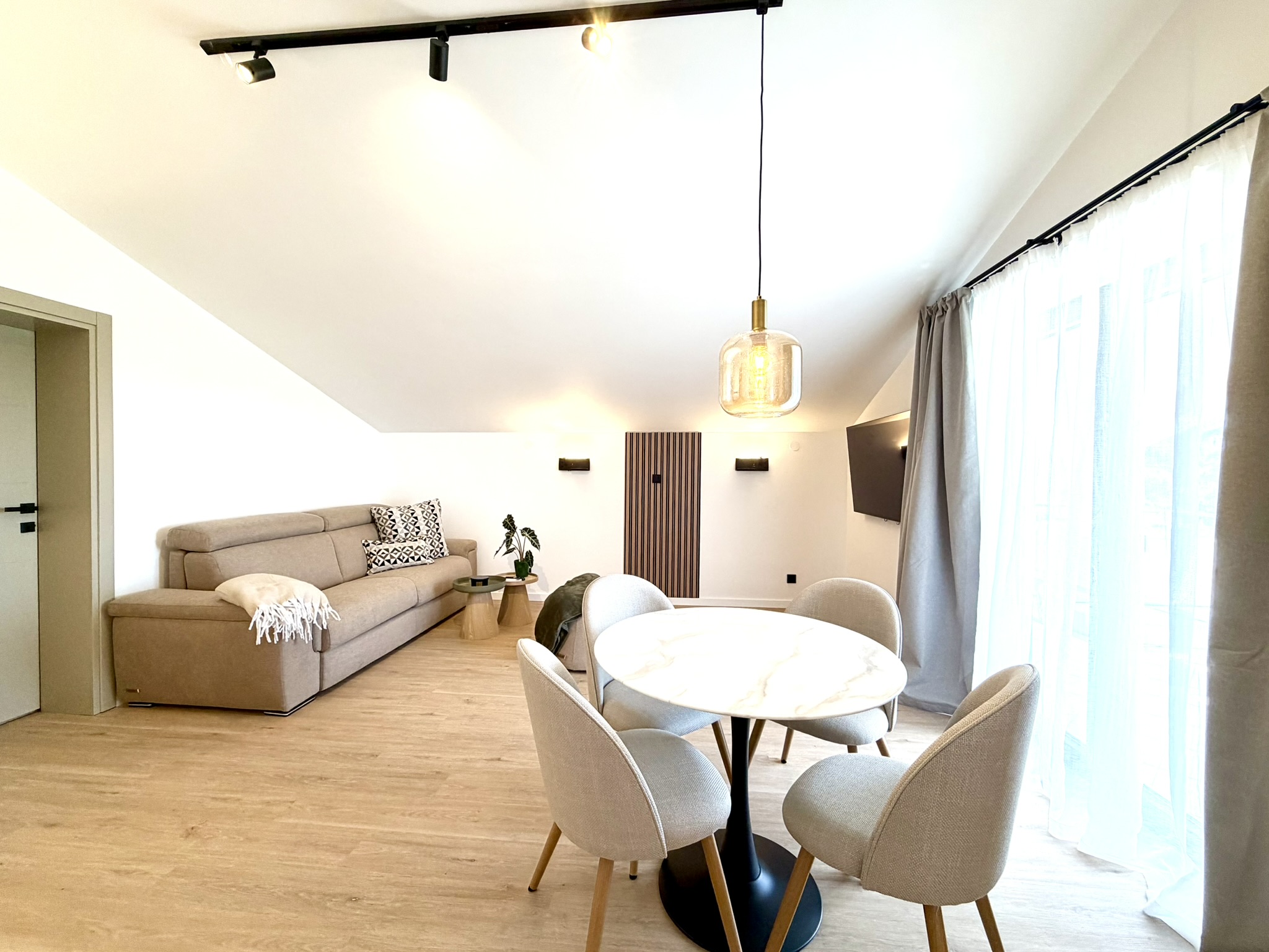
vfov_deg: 85.7
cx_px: 634
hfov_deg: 102.1
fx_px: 513
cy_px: 476
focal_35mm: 14
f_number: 2.2
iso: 100
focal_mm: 2.22
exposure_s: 1/100
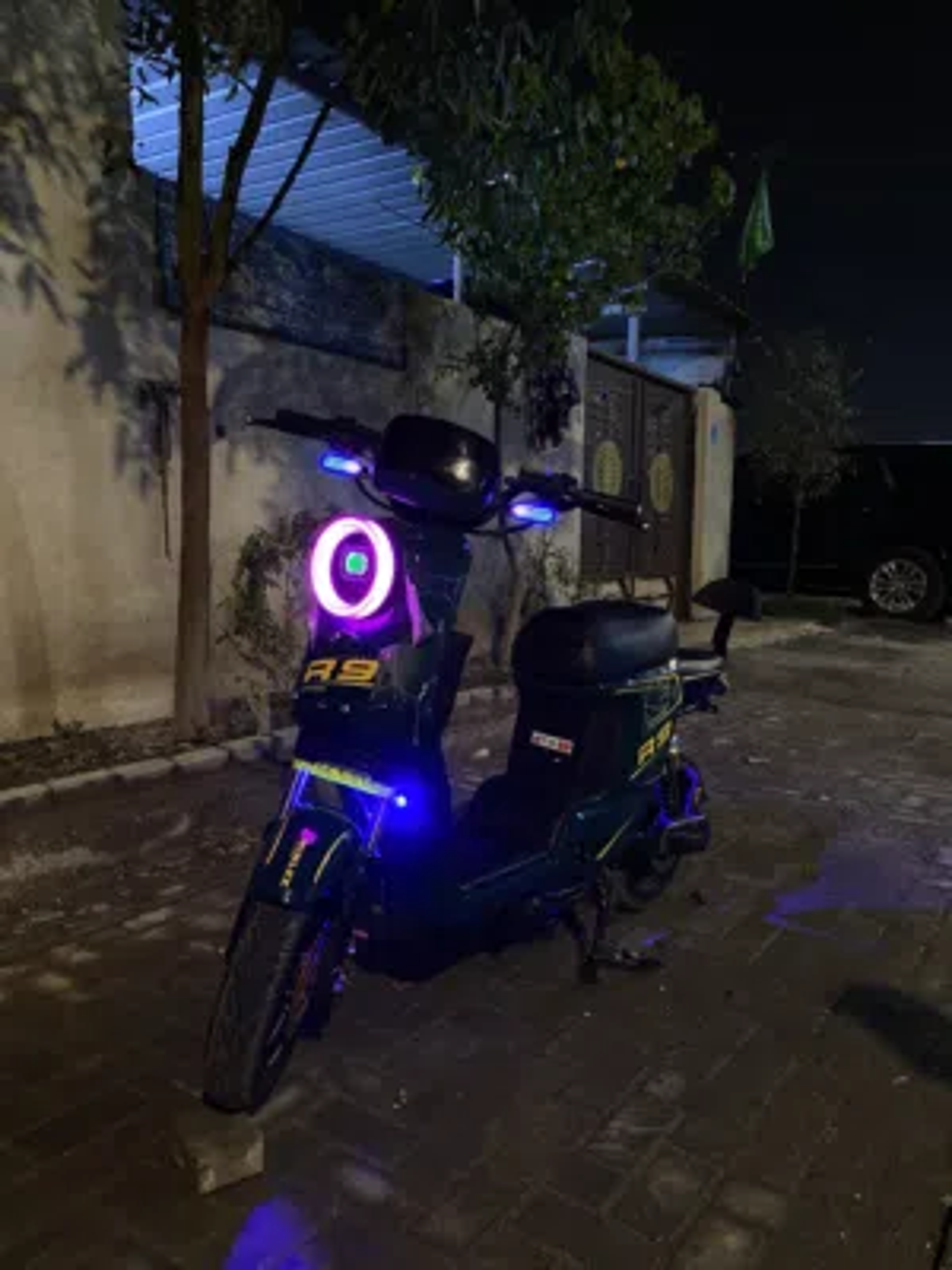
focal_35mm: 26
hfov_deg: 53.1
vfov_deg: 67.3
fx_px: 953
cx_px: 476
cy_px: 635
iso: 400
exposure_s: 1/33
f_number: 1.8
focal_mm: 4.25
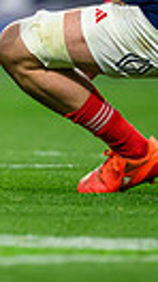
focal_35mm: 2258
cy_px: -63
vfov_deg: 1.0
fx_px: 16861
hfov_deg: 0.5
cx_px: -170
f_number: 2.8
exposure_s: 1/2500
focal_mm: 400
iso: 3200
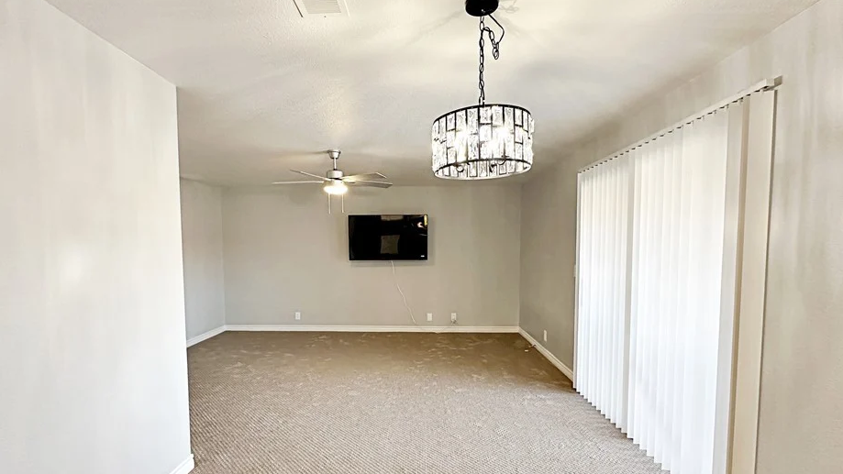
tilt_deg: -2.6
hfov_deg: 95.9
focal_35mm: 17
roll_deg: +0.8
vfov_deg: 63.7
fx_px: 380
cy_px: 269
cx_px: 407
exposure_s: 1/120
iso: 320
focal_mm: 2.22
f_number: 2.2
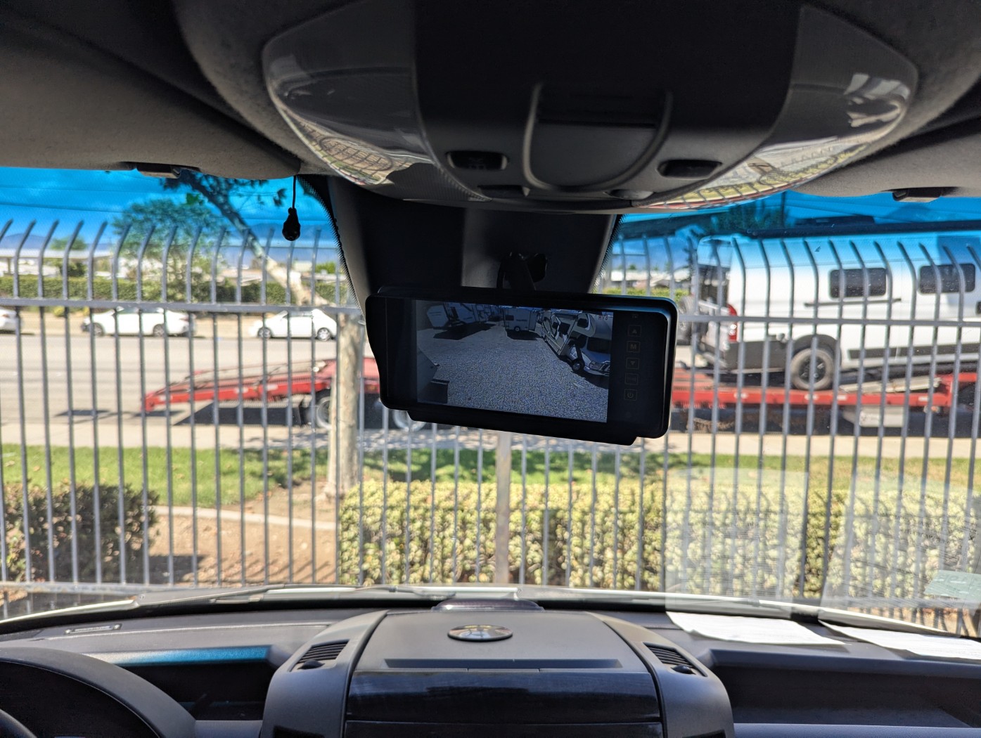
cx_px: 490
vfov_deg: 56.9
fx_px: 681
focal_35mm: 24
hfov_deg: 71.5
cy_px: 369
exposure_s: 1/596
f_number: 1.85
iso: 35
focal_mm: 6.81
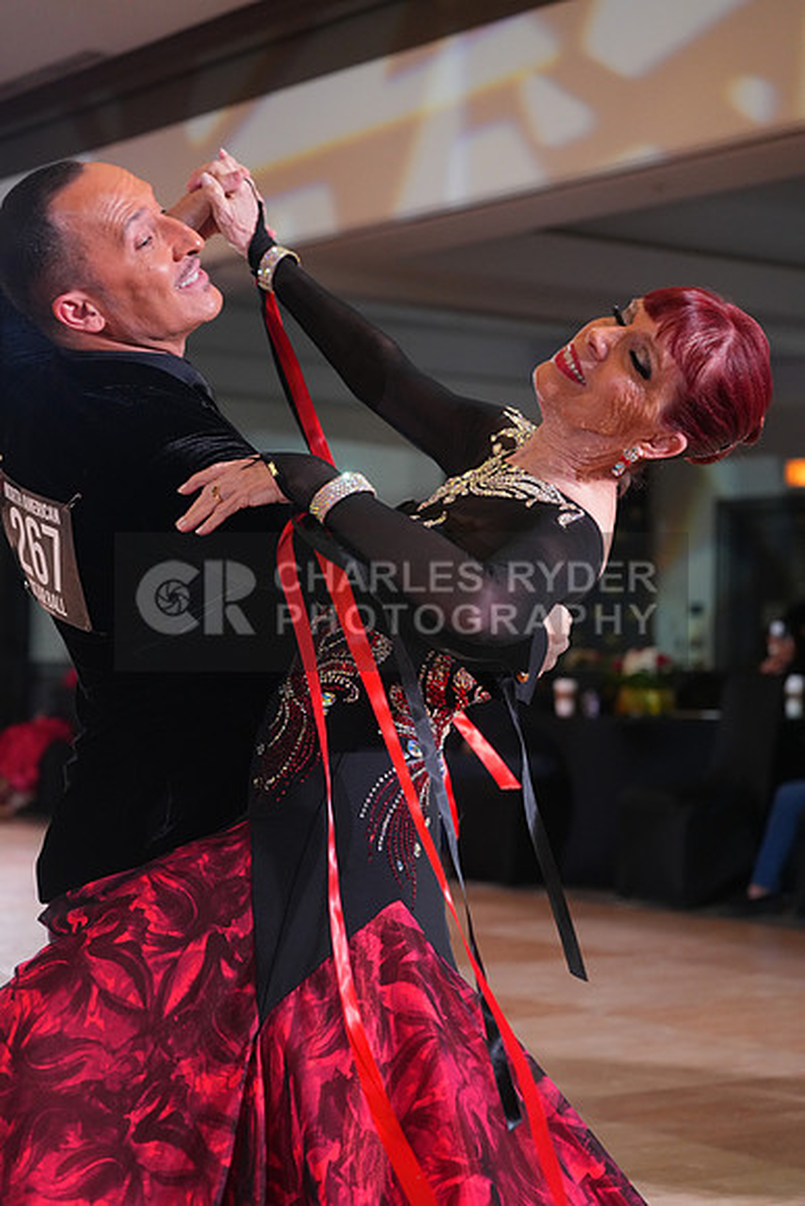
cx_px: 402
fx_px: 2346
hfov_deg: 19.5
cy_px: 603
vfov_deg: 28.8
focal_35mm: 70
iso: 3200
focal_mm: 70
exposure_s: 1/250
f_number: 4.5
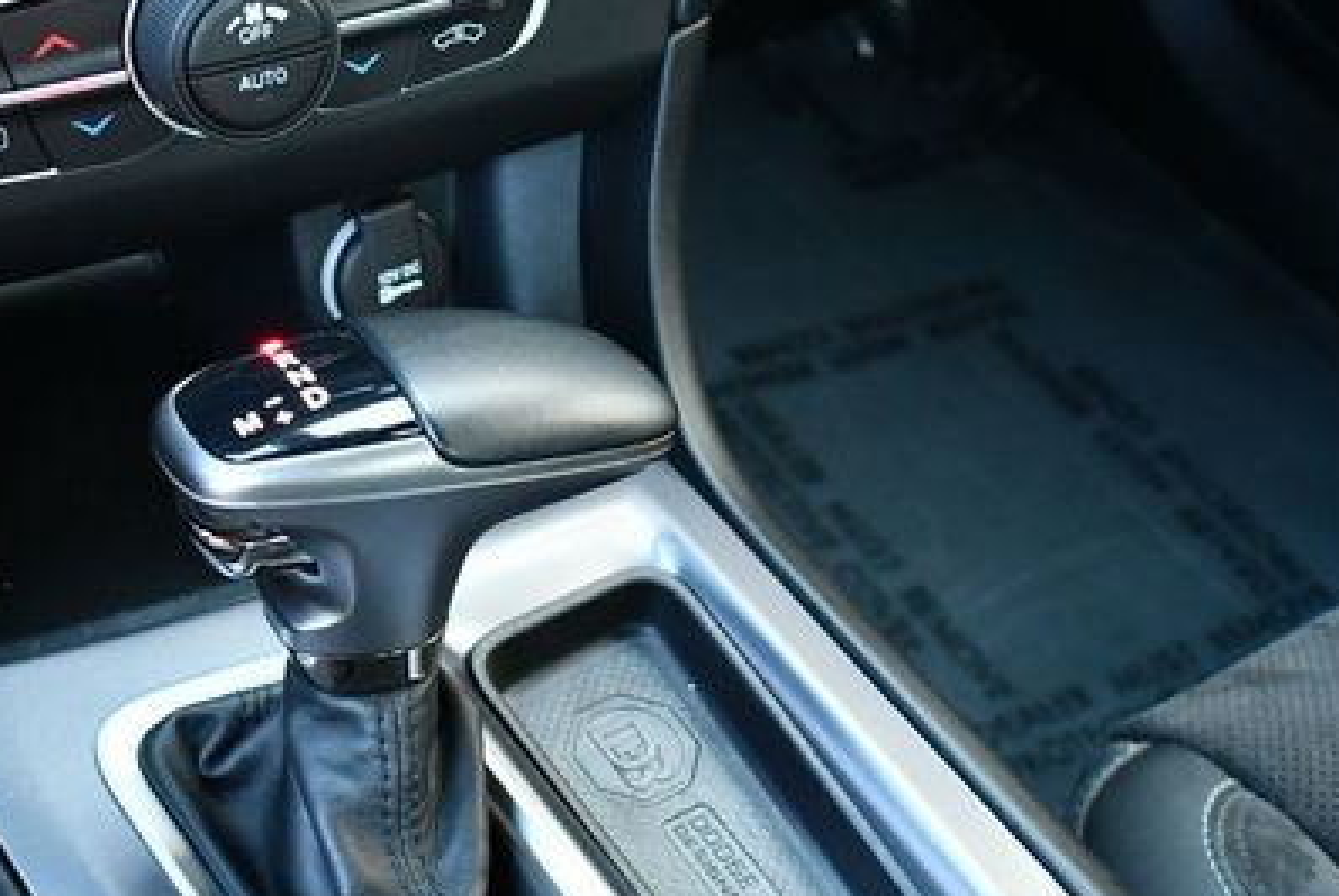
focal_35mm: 58
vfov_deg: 23.4
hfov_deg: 34.3
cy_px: 552
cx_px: 499
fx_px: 2160
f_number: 3.5
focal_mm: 18
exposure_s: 1/125
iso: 3200
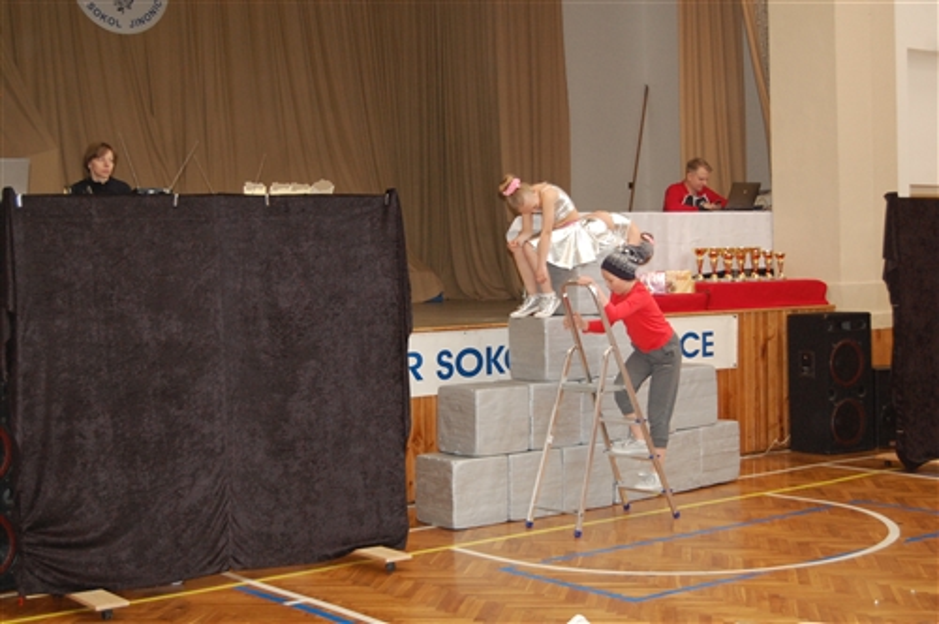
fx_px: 1485
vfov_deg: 23.7
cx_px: 470
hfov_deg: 35.1
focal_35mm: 57
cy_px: 312
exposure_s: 1/60
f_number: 4.8
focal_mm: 38
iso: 1000
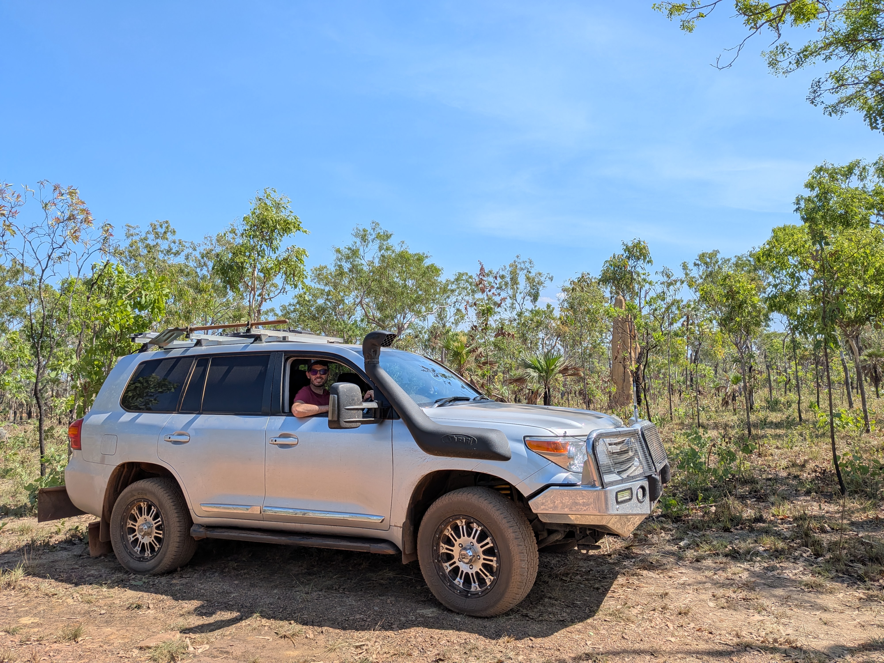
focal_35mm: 24
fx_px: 613
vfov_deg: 56.8
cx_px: 442
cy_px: 332
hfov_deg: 71.6
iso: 28
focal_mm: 4.53
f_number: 1.7
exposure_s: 1/11765
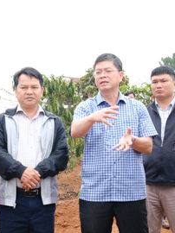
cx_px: 62
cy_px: 127
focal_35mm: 75
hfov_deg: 19.6
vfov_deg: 26.0
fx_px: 506
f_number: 8
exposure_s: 1/1000
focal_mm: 26
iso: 3200
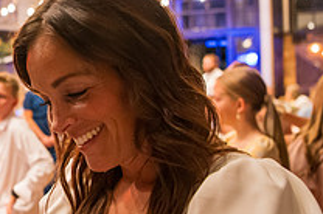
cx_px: -40
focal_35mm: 67
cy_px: 96
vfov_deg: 20.2
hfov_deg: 27.3
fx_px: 600
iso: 6400
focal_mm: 24
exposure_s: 1/80
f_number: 2.8
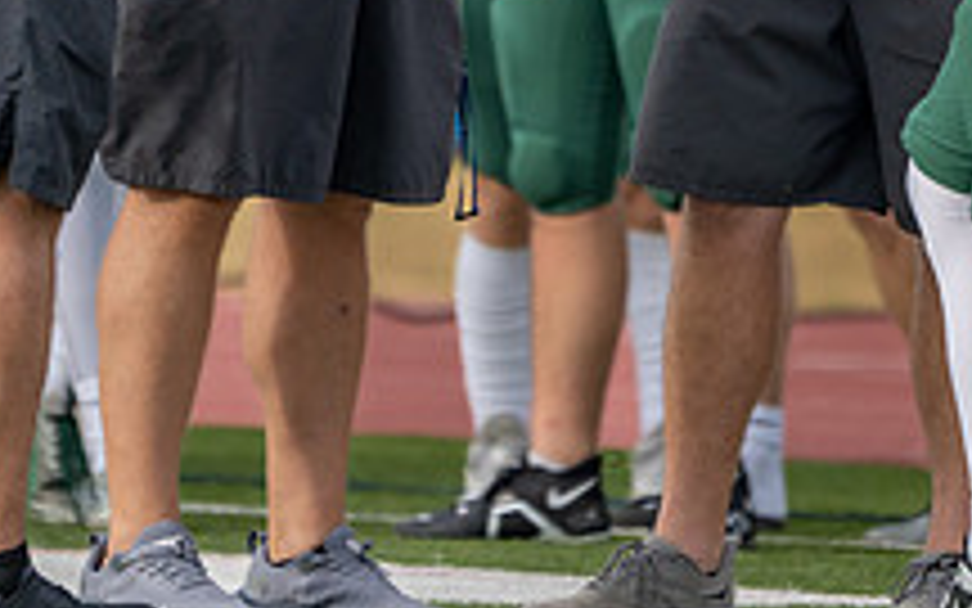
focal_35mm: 1178
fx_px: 31205
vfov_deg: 1.1
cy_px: -288
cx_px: 585
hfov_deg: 1.8
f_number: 5.6
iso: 320
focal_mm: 400
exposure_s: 1/1250
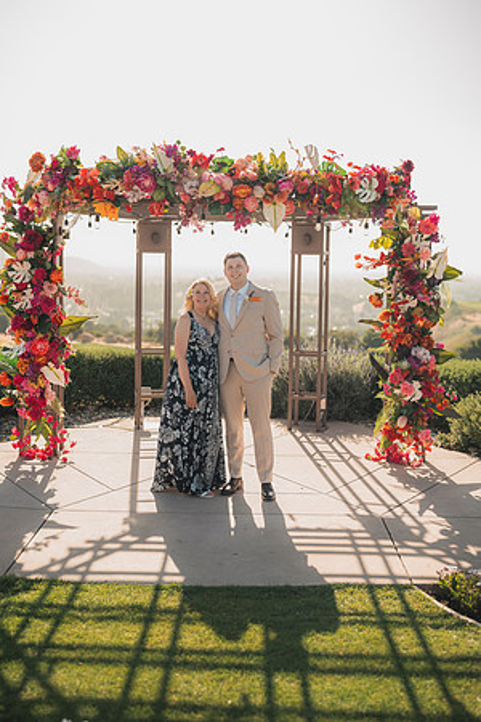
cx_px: 240
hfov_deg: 27.0
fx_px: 1002
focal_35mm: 50
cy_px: 361
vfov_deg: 39.6
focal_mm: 50
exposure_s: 1/1000
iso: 50
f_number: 2
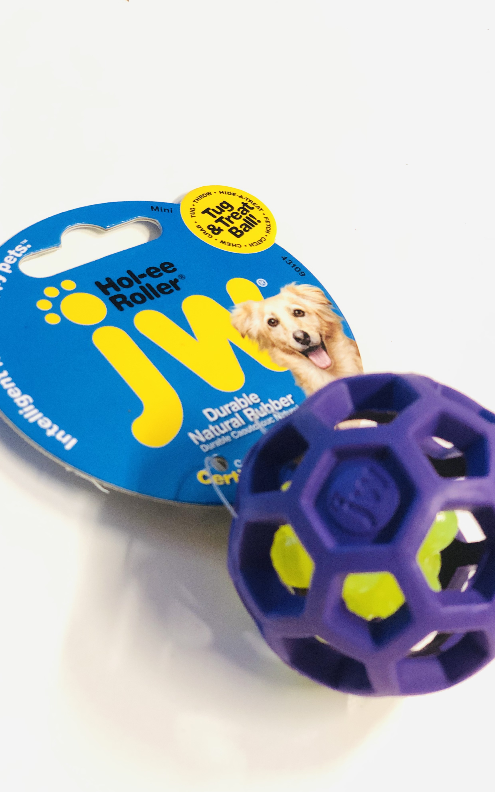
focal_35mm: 56
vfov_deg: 36.3
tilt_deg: -47.3
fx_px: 1209
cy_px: 399
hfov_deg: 23.1
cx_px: 270
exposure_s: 1/25
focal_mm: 6
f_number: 2.4
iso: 160
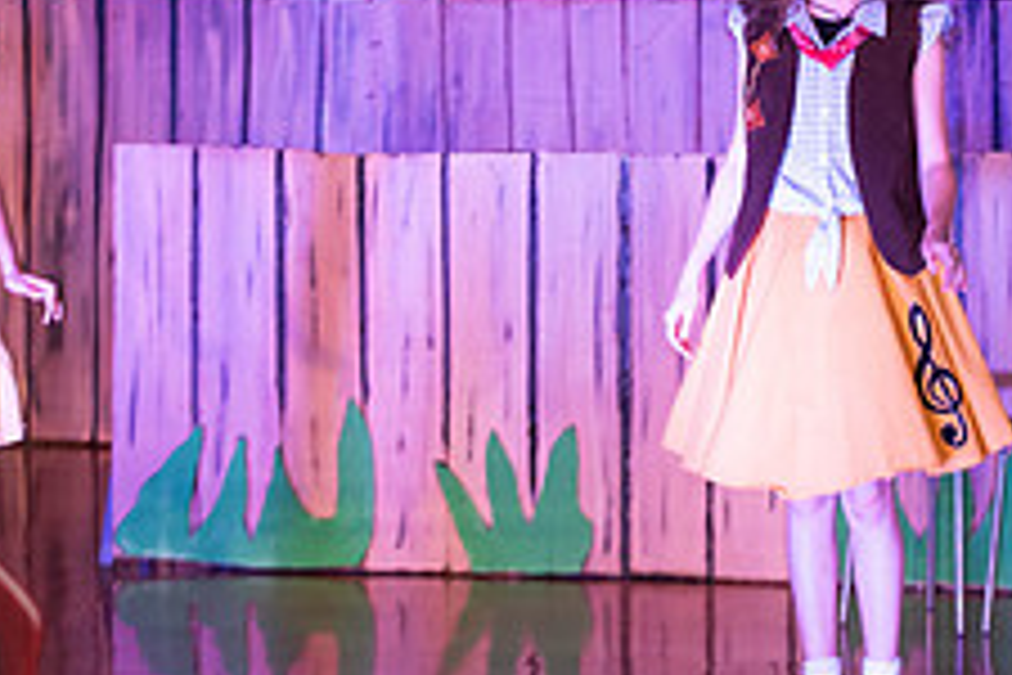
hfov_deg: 8.7
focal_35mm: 237
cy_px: 124
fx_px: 6662
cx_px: 877
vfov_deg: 5.8
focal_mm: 92
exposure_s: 1/100
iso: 500
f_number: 2.8
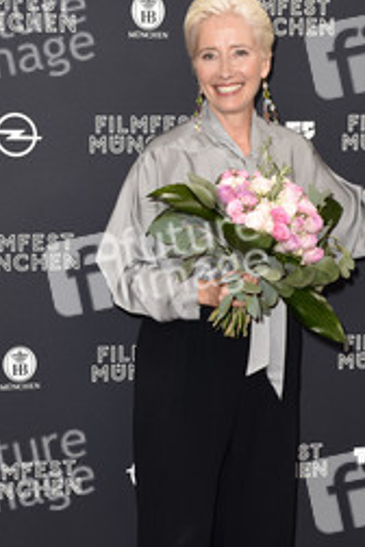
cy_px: 373
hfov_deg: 13.7
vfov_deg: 20.3
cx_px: 219
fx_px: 1521
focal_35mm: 100
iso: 250
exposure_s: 1/125
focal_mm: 42
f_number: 6.3
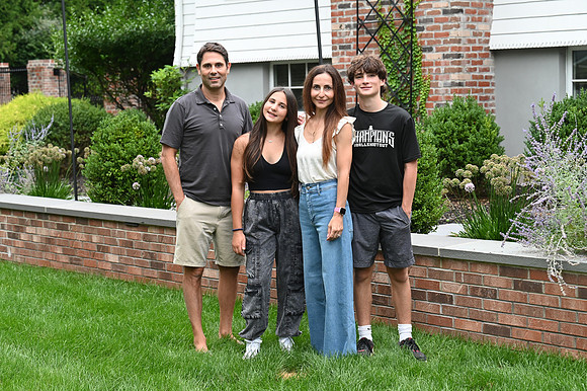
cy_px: 196
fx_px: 1141
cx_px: 294
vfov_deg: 19.4
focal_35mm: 70
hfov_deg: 28.9
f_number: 5
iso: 1000
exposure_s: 1/125
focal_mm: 70
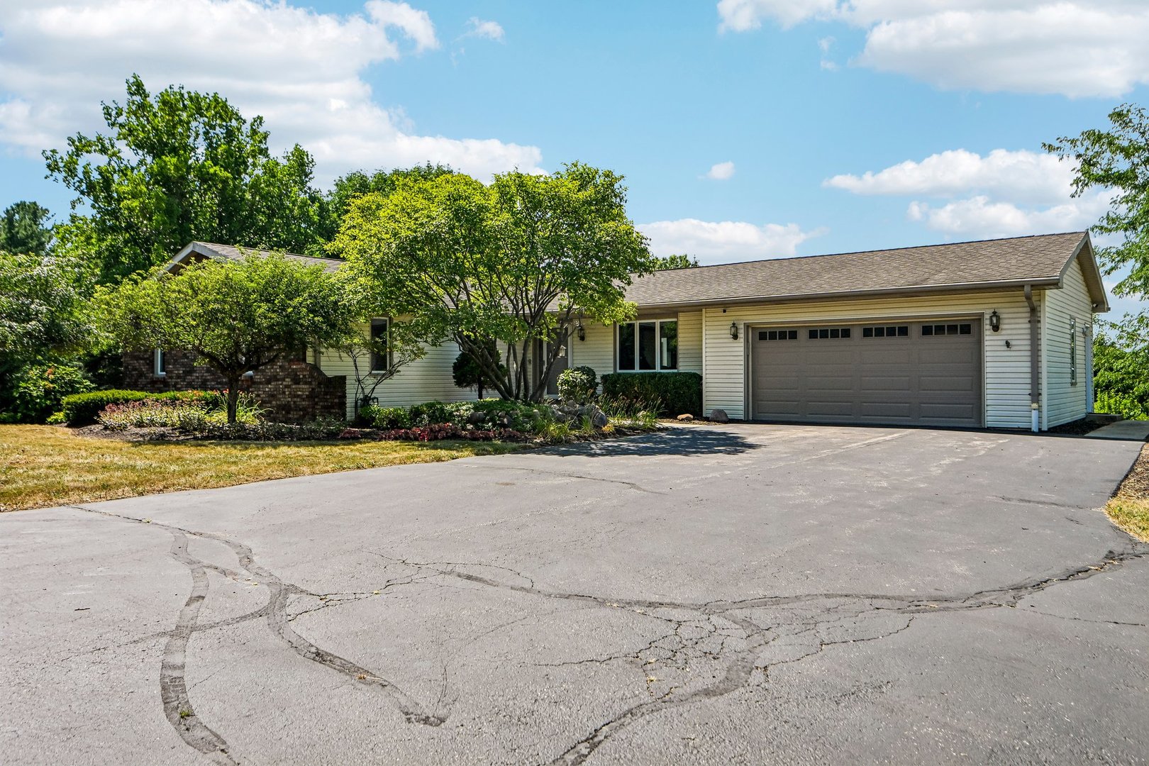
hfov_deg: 69.4
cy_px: 383
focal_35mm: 26
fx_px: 830
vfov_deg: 49.6
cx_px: 574
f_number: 13
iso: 400
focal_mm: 26
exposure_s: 1/400
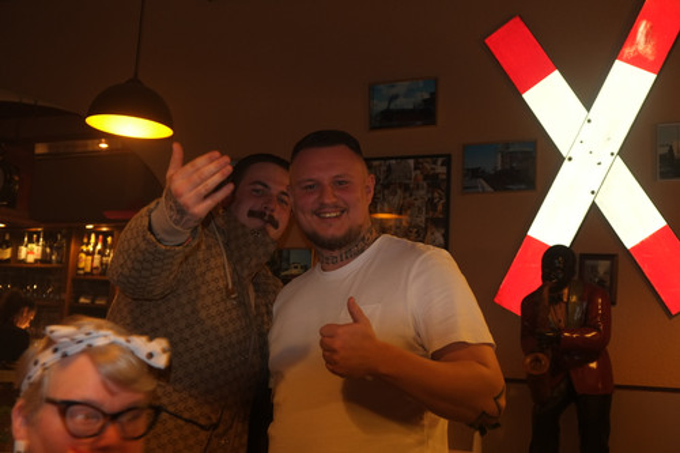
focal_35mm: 51
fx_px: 963
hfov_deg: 38.9
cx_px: 340
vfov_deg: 26.5
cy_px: 226
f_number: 3.6
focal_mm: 34.3
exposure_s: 1/15
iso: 800
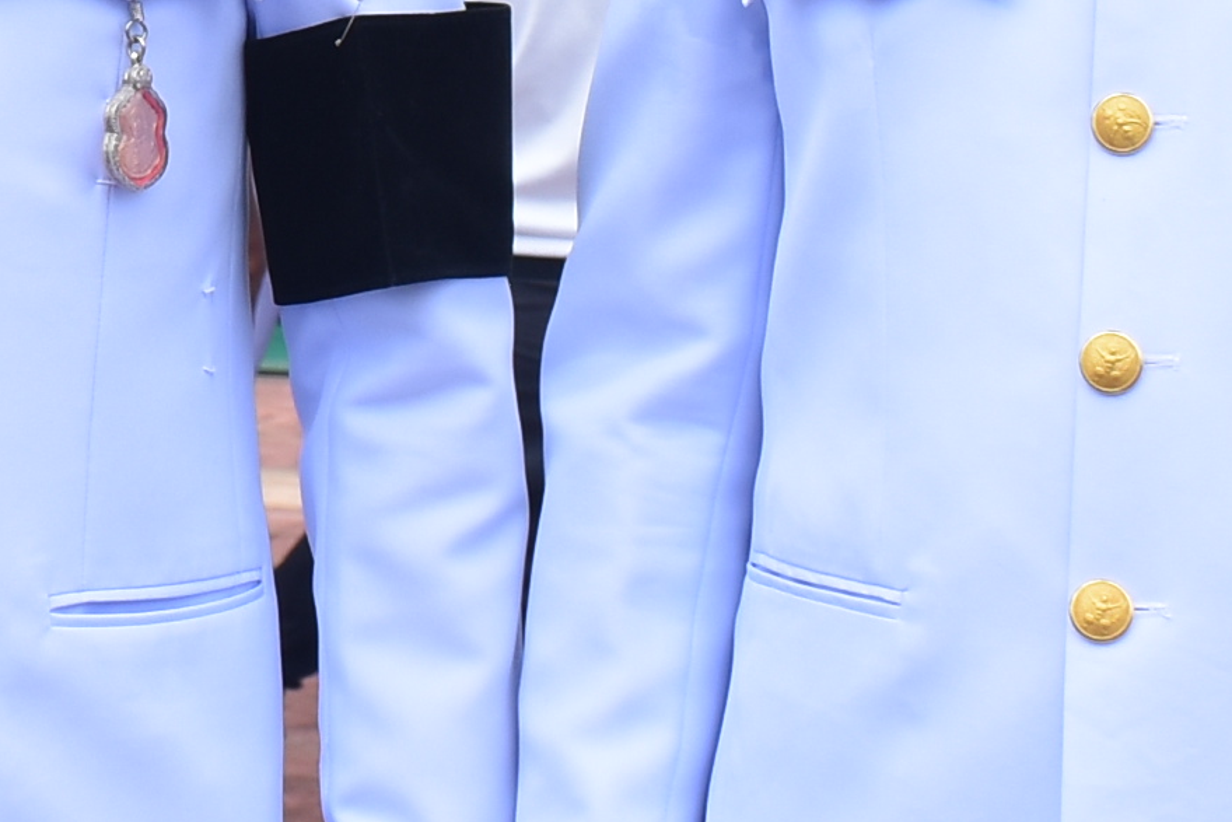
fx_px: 7872
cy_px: -667
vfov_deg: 5.9
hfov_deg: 8.9
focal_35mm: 230
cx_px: -129
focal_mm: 30
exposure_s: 1/250
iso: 220
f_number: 8
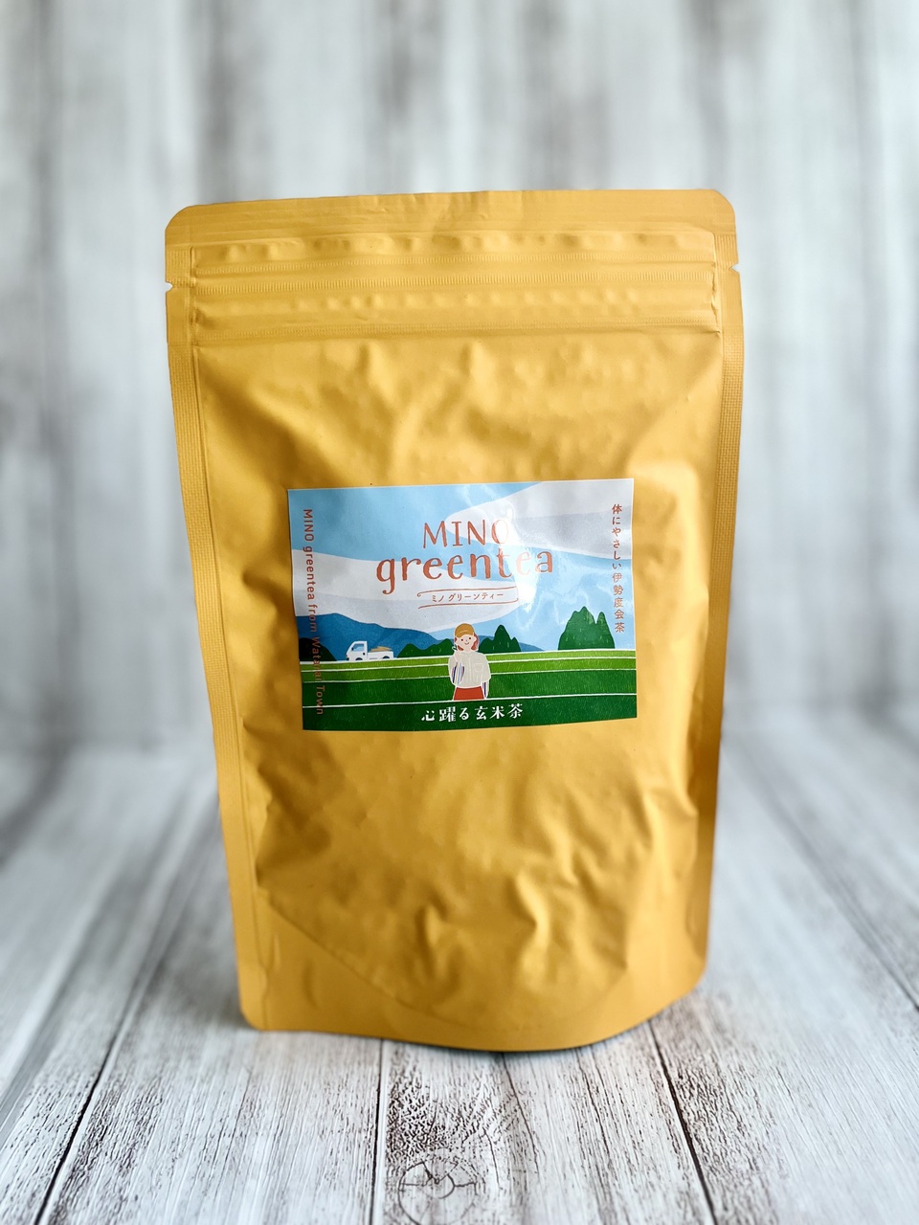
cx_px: 460
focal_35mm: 26
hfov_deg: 53.1
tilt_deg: -17.5
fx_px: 920
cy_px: 612
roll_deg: +1.3
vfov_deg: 67.3
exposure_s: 1/93
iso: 125
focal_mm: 5.1
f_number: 1.6
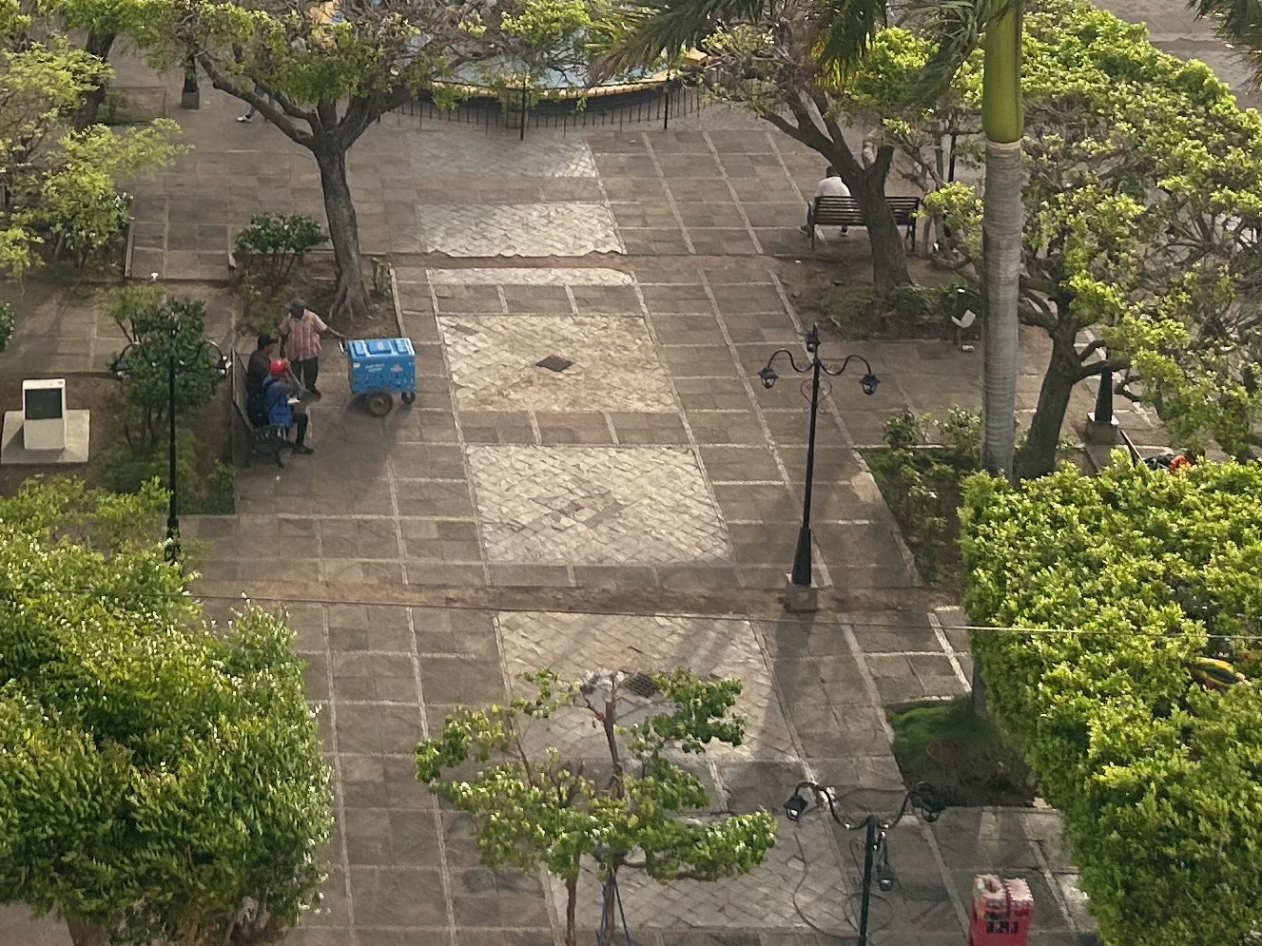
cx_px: 135
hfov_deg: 24.1
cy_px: -87
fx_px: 2880
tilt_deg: -17.7
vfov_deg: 18.0
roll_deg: +1.6
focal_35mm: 79
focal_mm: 5.7
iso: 50
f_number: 1.5
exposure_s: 1/2353
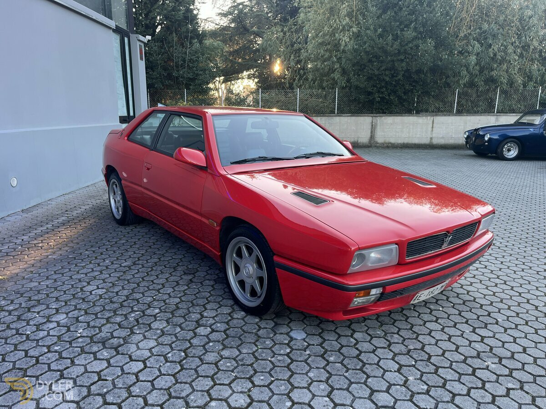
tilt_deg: -12.7
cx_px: 273
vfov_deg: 53.1
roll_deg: -0.2
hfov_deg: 67.3
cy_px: 204
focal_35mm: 26
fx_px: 410
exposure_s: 1/122
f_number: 1.6
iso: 50
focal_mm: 5.1
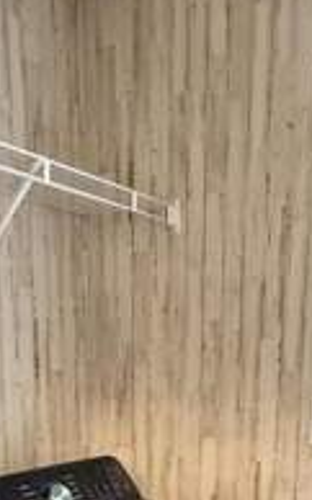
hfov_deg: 26.3
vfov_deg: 36.8
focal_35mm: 49
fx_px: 668
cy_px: 503
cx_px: 178
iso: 1000
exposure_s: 1/60
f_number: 2.2
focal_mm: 2.22
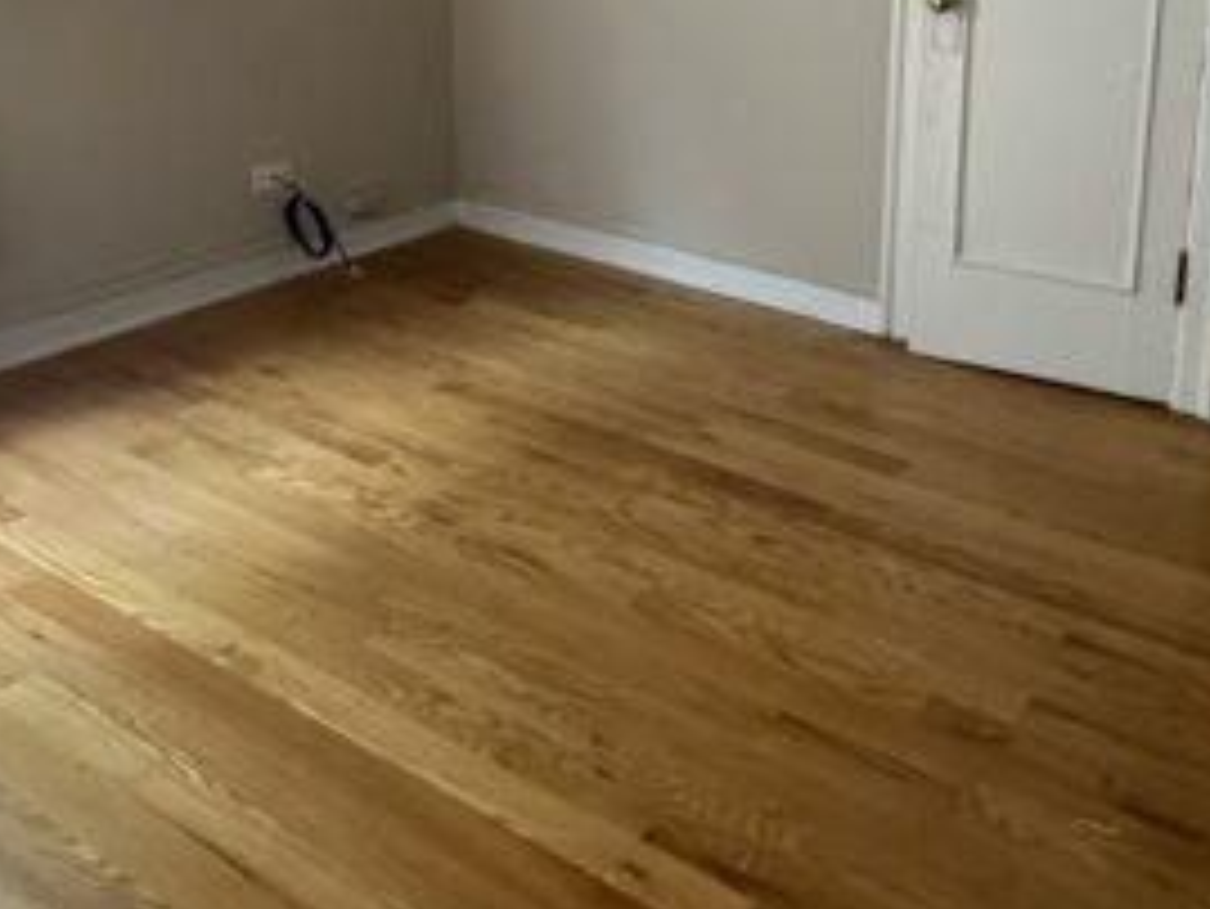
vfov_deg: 34.1
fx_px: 1399
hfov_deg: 46.0
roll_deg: -0.1
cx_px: 819
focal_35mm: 40
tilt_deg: -12.1
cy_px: 99
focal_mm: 2.22
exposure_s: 1/60
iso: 400
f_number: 2.2
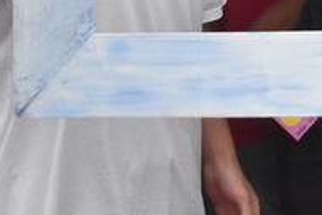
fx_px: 1565
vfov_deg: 7.5
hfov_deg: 11.3
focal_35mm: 175
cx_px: 471
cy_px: -232
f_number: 4.2
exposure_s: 1/350
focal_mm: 28
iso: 3200
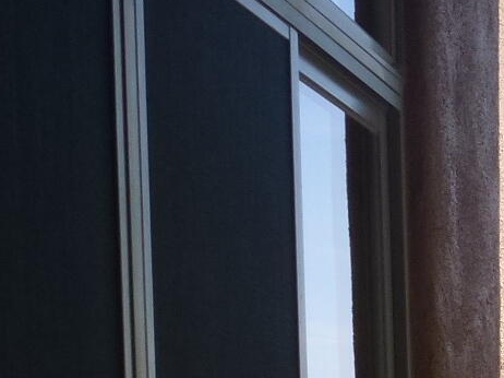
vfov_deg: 10.5
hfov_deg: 12.5
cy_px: 675
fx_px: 1935
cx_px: 1091
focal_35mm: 133
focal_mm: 5.4
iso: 100
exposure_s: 1/400
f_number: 3.5
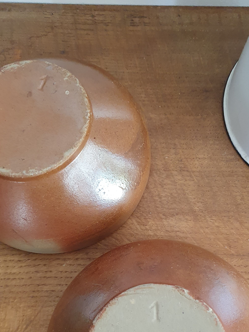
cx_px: 152
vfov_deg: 46.6
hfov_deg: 36.6
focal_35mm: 39
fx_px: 374
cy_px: 237
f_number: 1.5
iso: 320
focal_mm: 4.32
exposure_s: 1/50
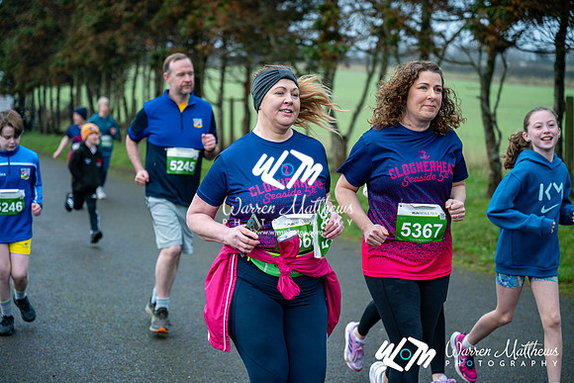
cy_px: 192
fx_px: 1116
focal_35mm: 70
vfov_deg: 19.5
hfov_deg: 28.8
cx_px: 287
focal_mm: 70
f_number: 2.8
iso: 640
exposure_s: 1/1250
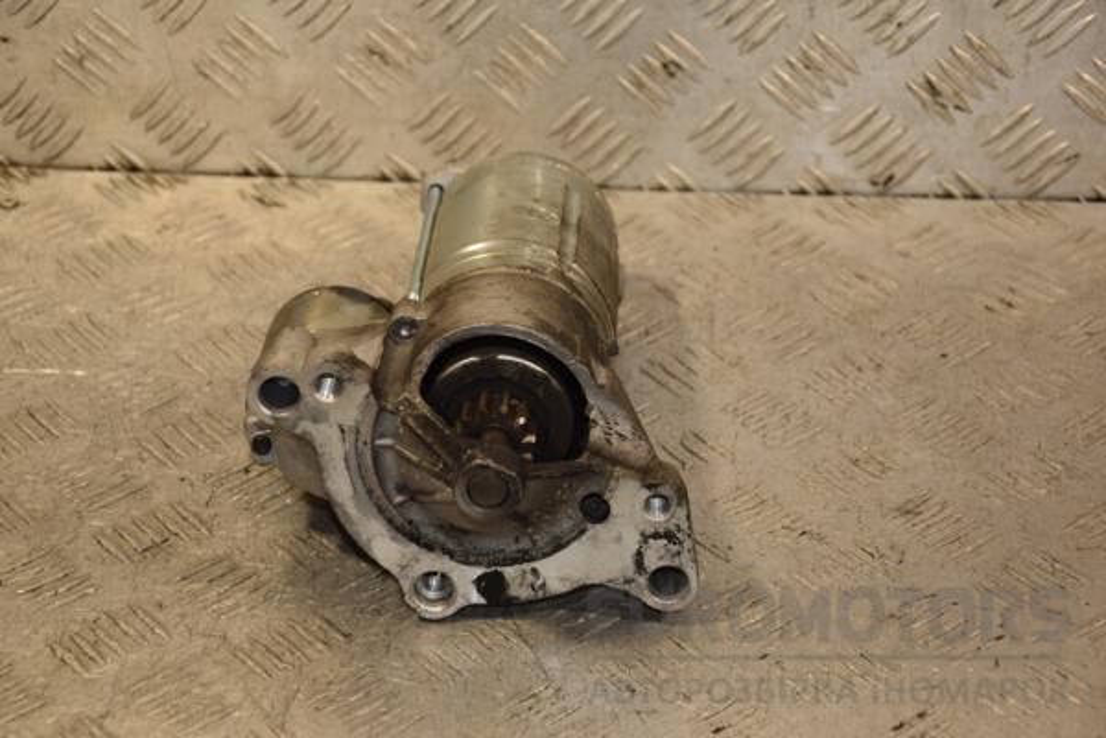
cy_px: 369
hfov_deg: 21.9
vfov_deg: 14.7
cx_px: 553
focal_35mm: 93
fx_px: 2857
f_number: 5.3
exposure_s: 1/160
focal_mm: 62
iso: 800
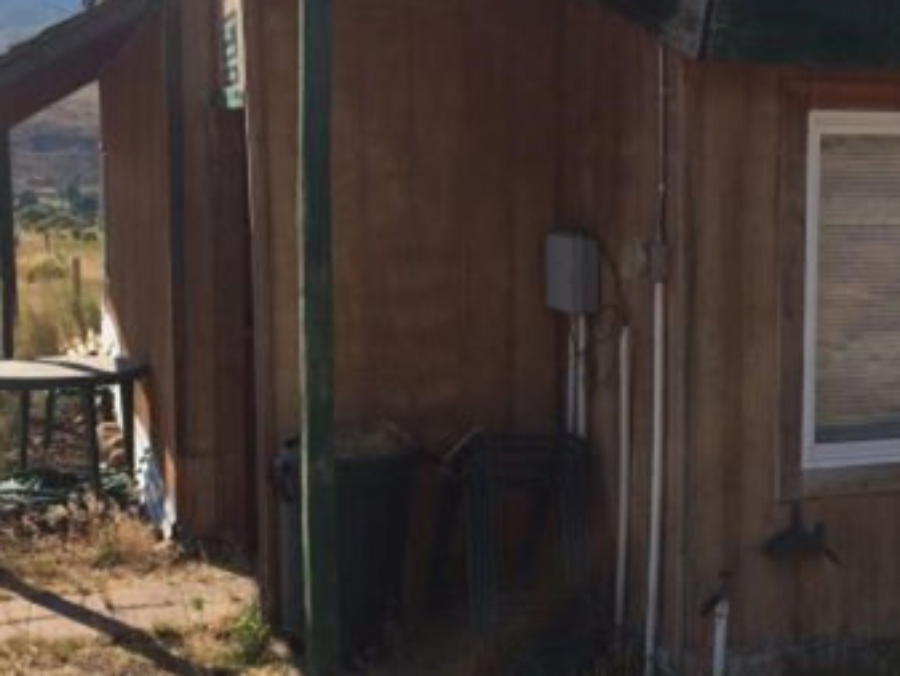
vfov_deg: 26.5
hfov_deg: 34.8
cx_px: 547
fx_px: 1430
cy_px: 283
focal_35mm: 55
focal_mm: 4.15
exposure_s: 1/2160
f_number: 2.2
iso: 32
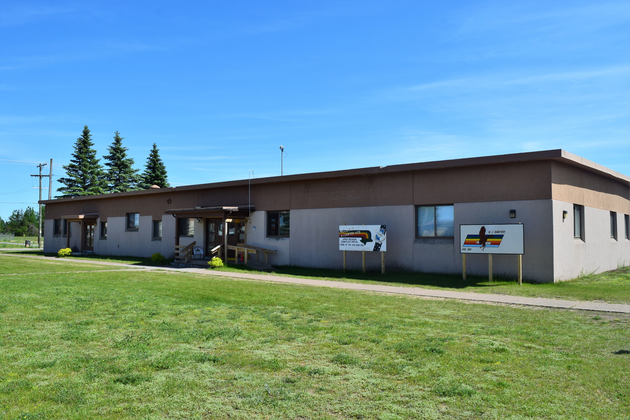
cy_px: 210
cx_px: 315
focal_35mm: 30
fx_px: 525
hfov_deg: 61.9
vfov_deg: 43.6
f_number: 11
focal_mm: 20
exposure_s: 1/500
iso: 400
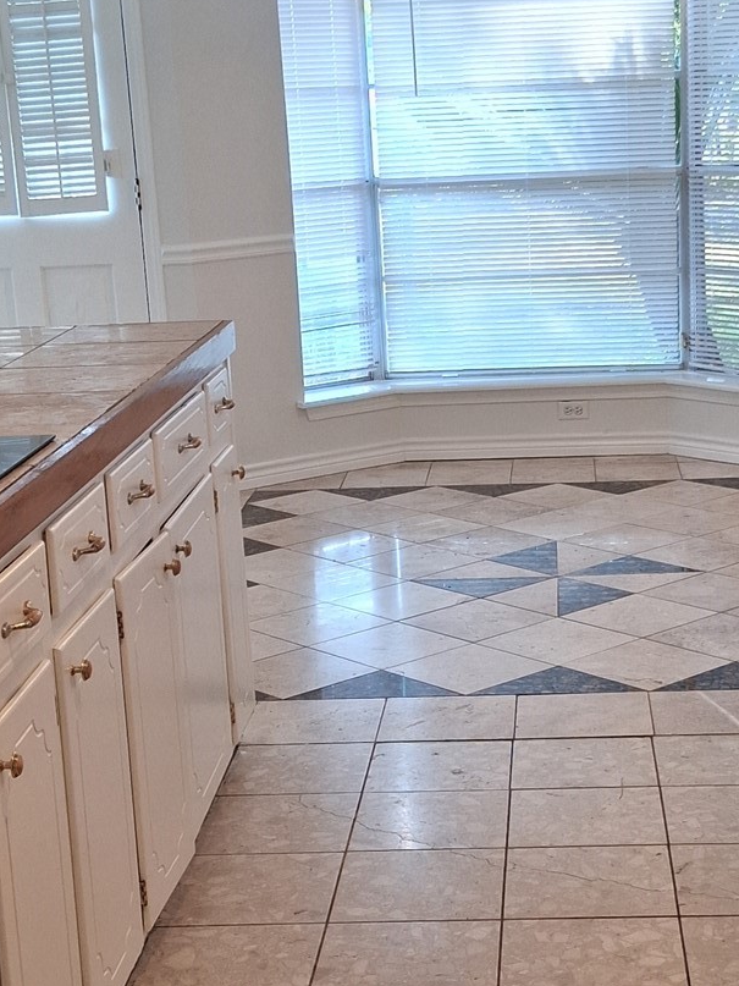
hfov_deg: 22.2
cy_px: 530
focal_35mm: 66
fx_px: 1879
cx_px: 465
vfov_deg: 29.4
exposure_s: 1/100
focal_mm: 3.98
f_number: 1.8
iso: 160
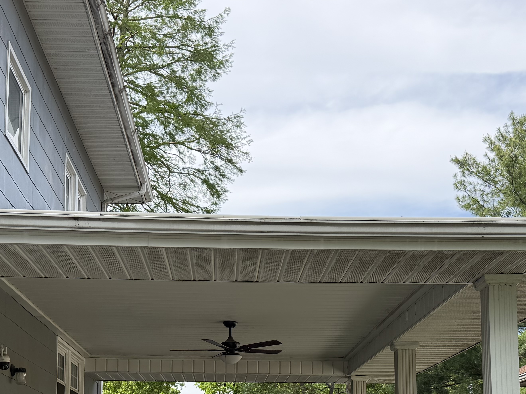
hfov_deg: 36.8
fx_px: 790
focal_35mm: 52
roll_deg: -0.6
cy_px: 361
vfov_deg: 27.0
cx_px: 238
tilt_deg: +7.5
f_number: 1.78
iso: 100
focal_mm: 6.76
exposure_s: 1/2703
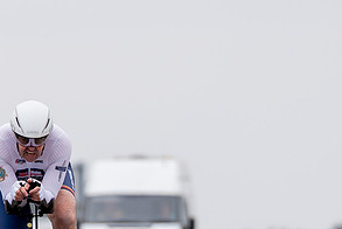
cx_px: 28
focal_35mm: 1014
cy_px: 474
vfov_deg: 1.4
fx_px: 9642
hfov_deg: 2.0
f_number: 3.2
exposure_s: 1/800
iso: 100
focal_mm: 200
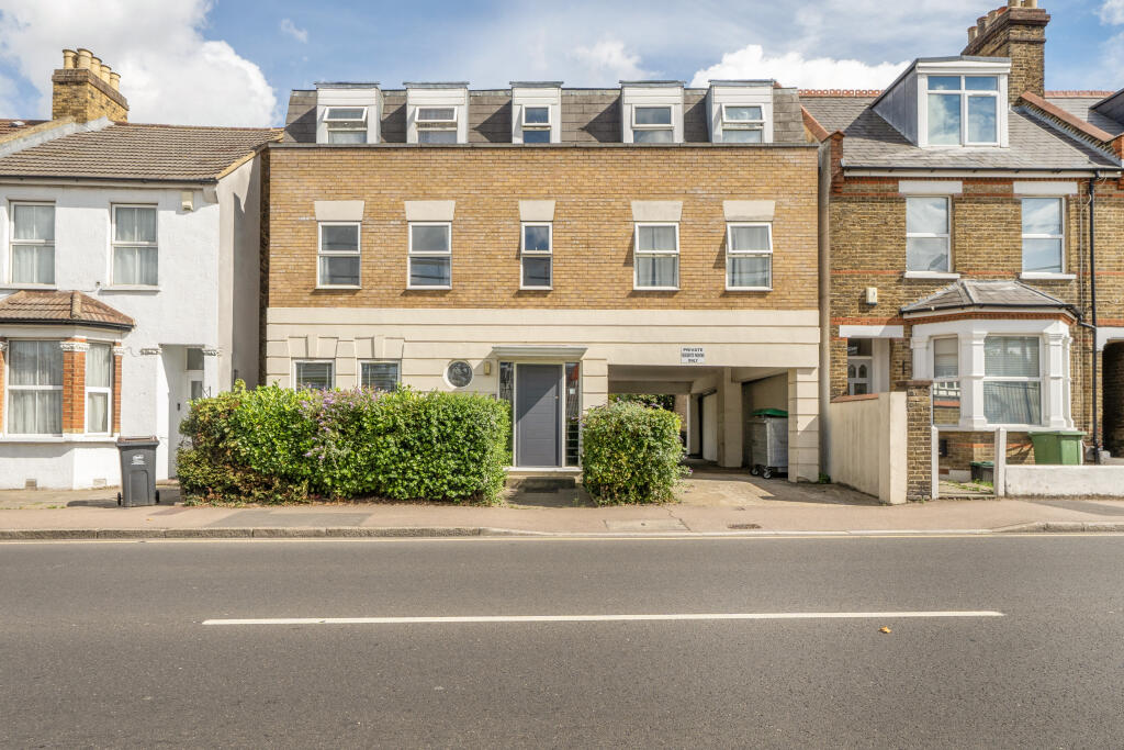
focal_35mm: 21
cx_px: 562
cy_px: 375
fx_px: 656
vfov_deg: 59.5
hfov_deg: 81.2
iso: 400
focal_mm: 14
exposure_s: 1/640
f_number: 8
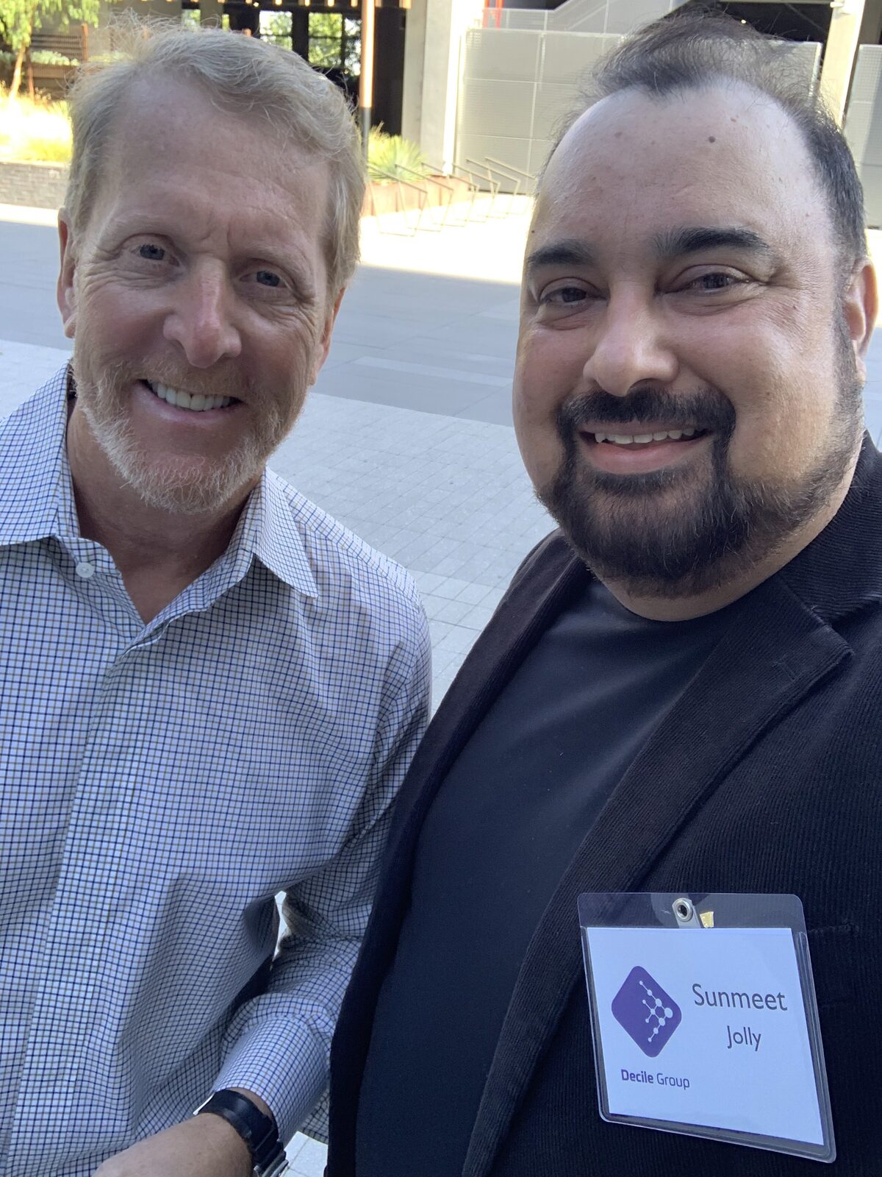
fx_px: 1087
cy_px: 588
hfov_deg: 44.2
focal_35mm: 32
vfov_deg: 56.8
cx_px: 441
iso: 64
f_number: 2.2
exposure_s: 1/121
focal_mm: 2.87
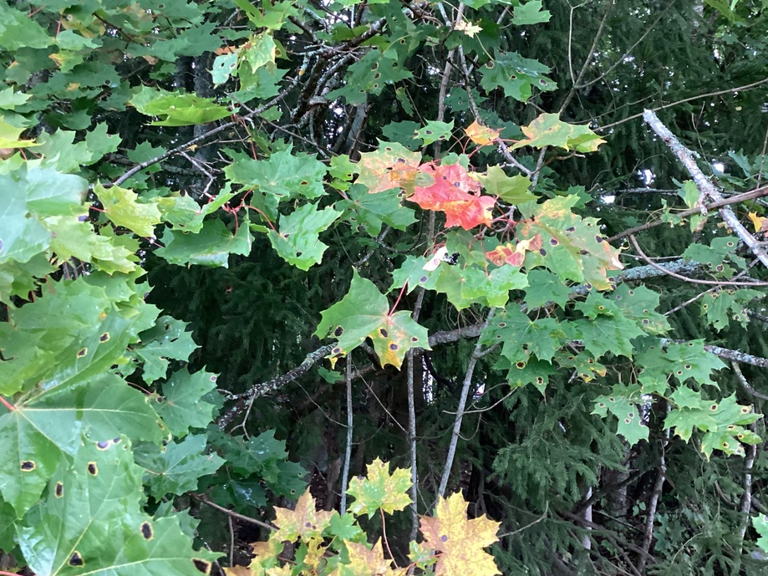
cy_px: 280
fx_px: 799
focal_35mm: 36
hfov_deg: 51.3
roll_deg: -2.1
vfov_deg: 39.6
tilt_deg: +7.5
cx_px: 401
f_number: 2.4
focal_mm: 3.3
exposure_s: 1/60
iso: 250
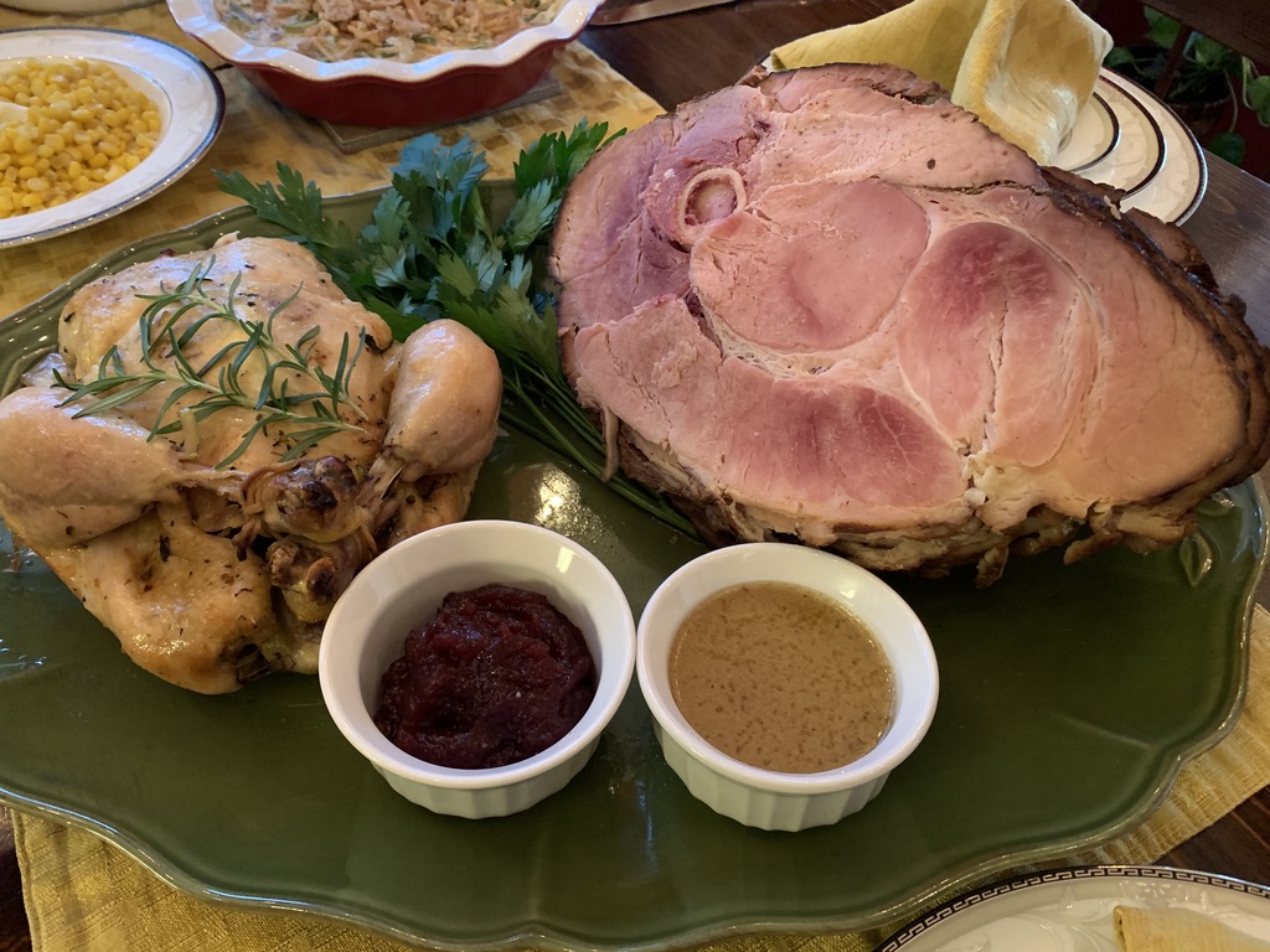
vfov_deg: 53.1
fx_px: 954
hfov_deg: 67.3
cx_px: 635
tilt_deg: -48.6
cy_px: 476
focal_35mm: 26
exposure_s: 1/30
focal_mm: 4.25
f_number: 1.8
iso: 640
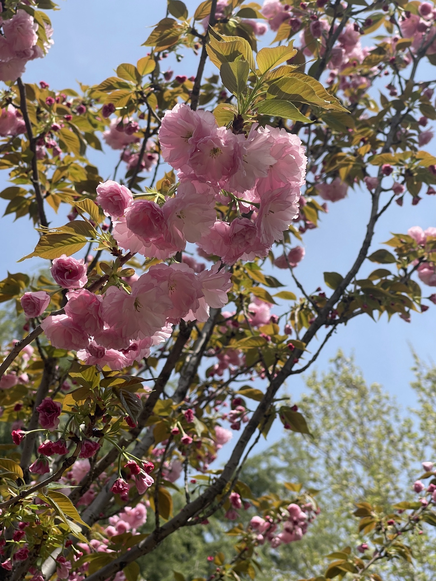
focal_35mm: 64
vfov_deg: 30.3
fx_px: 1075
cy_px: 290
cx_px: 218
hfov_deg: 22.9
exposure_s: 1/1024
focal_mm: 7.5
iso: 20
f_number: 2.2
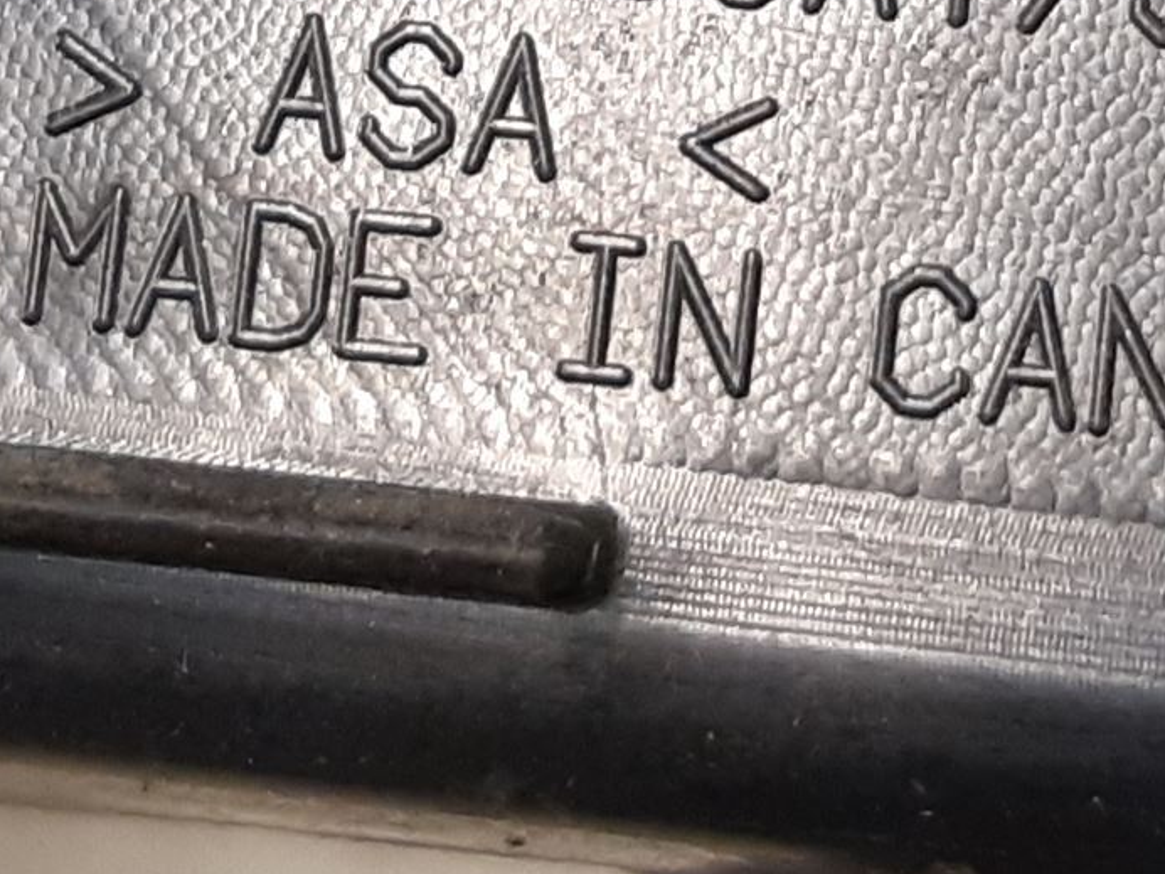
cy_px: -187
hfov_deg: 25.2
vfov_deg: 18.1
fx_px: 2591
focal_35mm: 77
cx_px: 793
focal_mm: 3.93
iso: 200
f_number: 1.7
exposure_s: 1/50
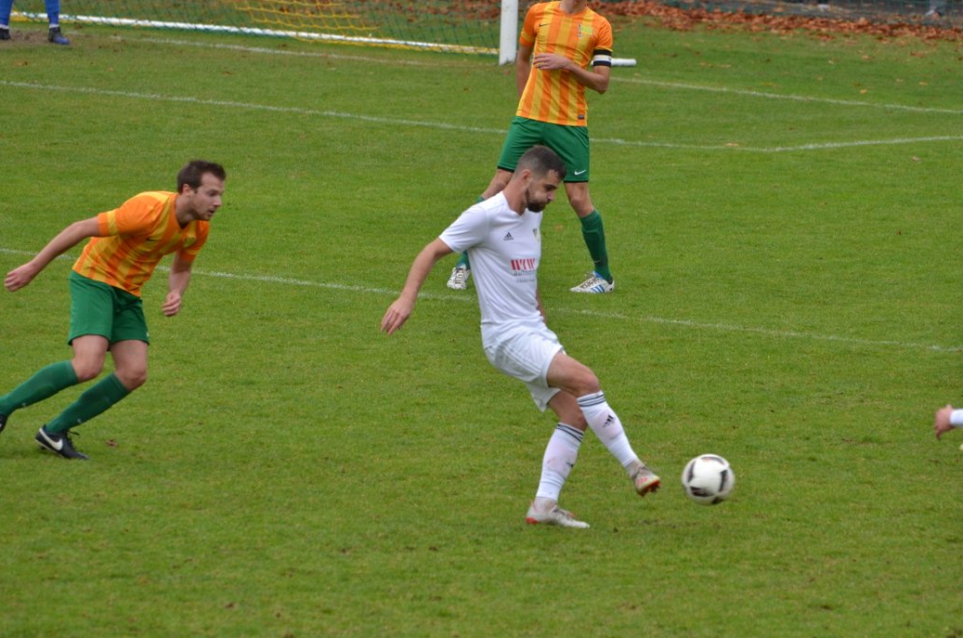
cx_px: 552
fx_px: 9264
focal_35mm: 347
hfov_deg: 6.0
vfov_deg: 3.9
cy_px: 337
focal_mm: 200
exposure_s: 1/1250
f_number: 5.3
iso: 800
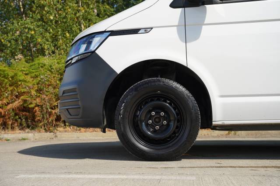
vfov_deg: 27.4
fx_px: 382
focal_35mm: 49
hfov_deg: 40.3
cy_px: 93
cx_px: 140
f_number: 4.5
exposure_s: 1/200
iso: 100
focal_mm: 49.1
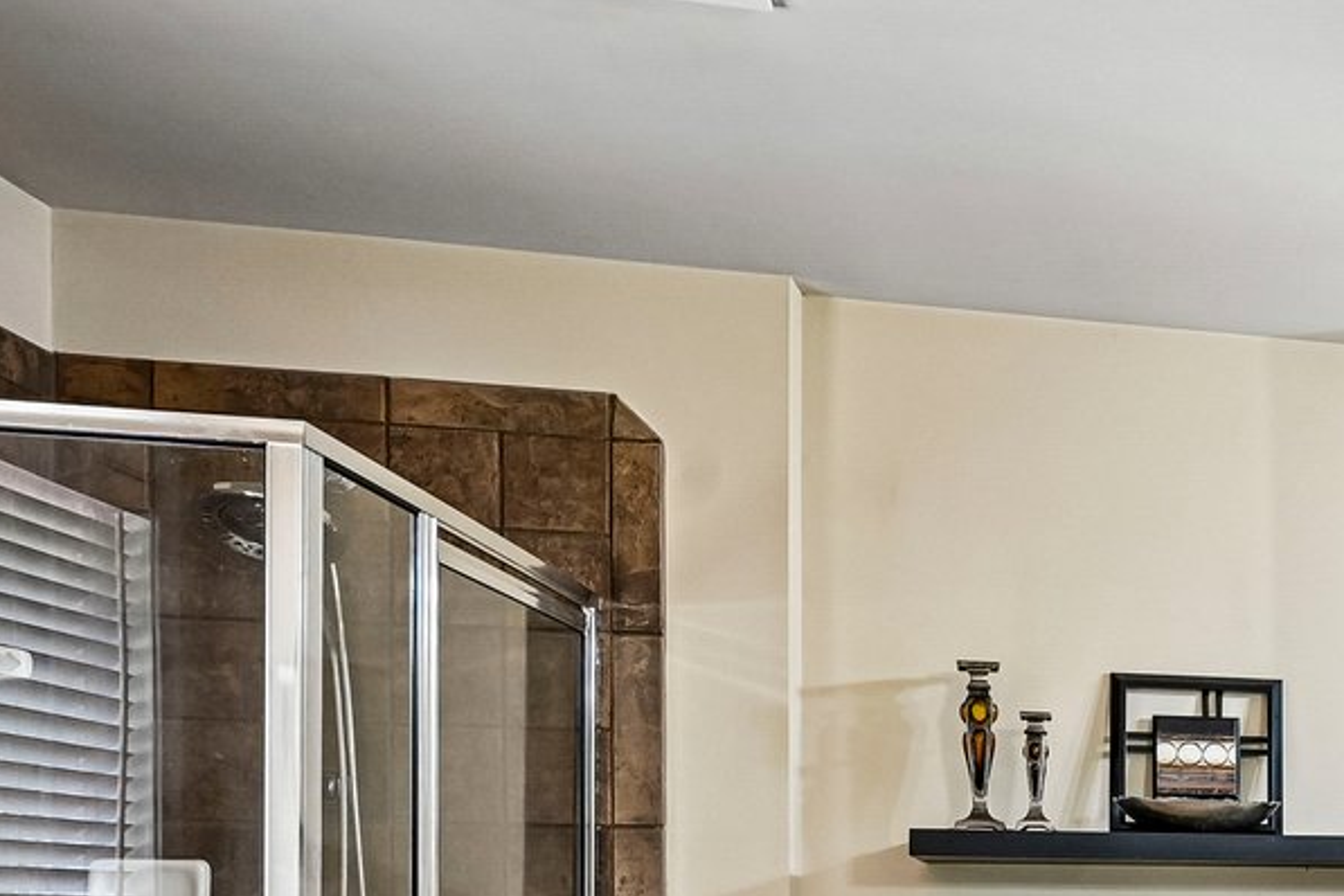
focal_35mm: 48
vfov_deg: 26.3
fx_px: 1792
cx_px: 1639
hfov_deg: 33.1
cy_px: 938
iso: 450
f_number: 8
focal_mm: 14
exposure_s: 1/15
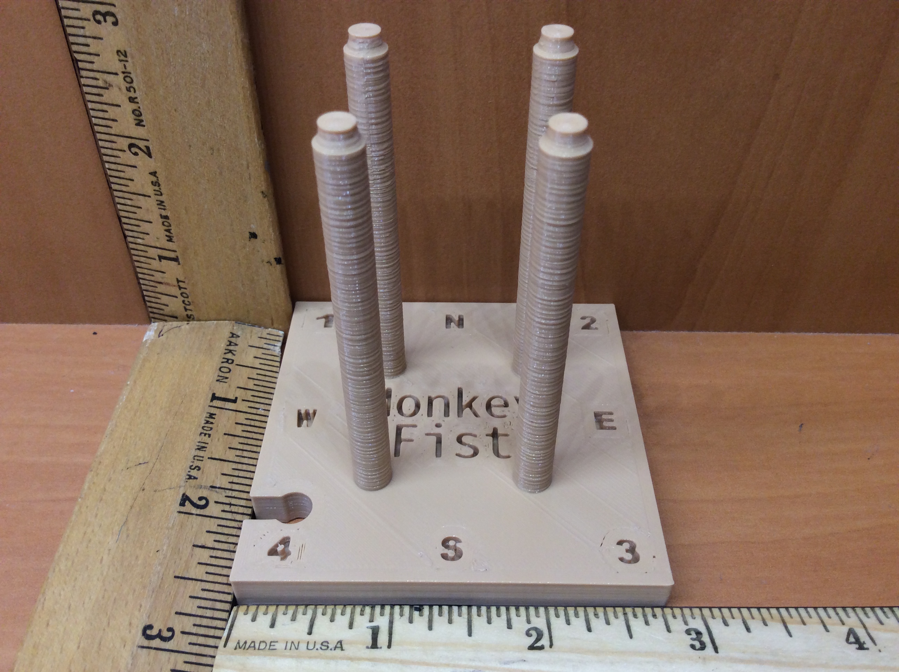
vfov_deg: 44.1
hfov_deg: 56.9
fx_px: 830
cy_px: 336
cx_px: 450
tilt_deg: -43.5
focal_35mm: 32
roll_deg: -0.7
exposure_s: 1/24
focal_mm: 3.3
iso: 50
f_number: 2.4
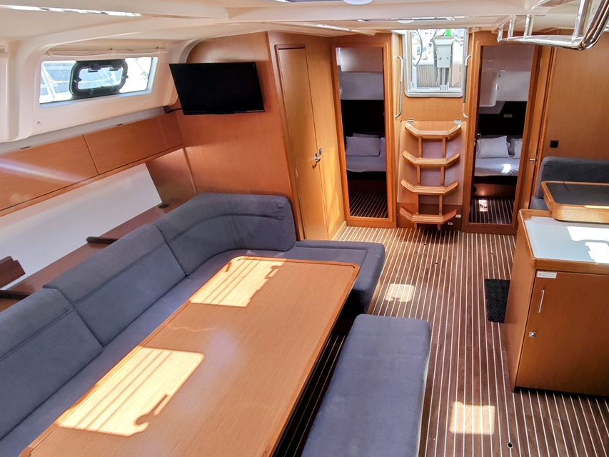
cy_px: 238
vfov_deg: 63.4
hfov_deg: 76.7
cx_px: 401
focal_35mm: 21
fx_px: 370
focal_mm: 2.16
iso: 64
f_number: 2.2
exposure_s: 1/56
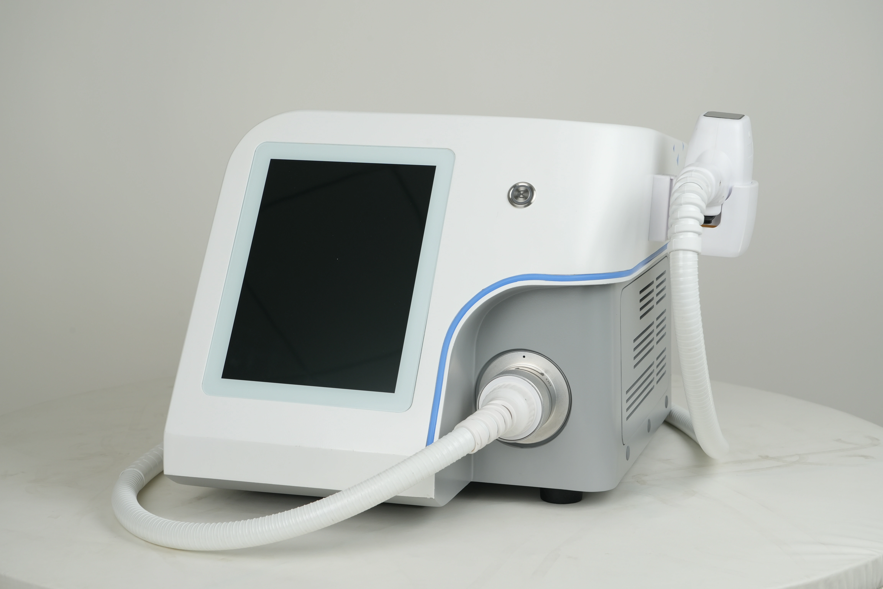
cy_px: 294
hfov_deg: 31.9
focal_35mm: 63
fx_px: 1545
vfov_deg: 21.6
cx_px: 442
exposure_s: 1/25
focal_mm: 63
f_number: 11
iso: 250
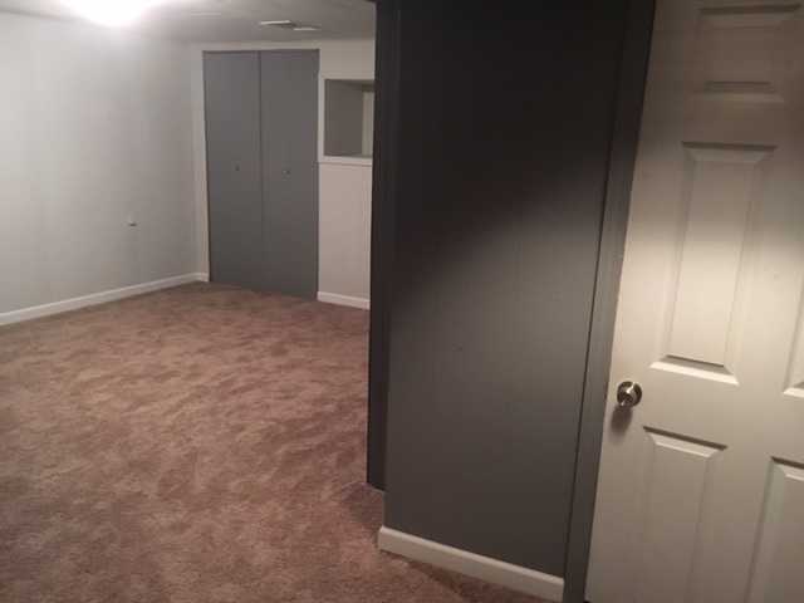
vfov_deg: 48.2
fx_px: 674
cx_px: 402
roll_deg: -2.5
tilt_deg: -14.8
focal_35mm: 29
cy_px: 302
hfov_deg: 61.7
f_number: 2.2
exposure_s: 1/15
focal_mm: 4.15
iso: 400
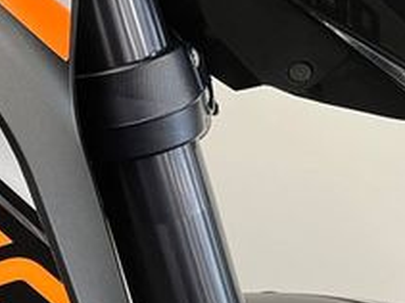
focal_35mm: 79
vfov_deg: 18.4
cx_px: -173
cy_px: 38
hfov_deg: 21.4
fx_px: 924
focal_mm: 5.1
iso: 200
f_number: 1.6
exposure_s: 1/50
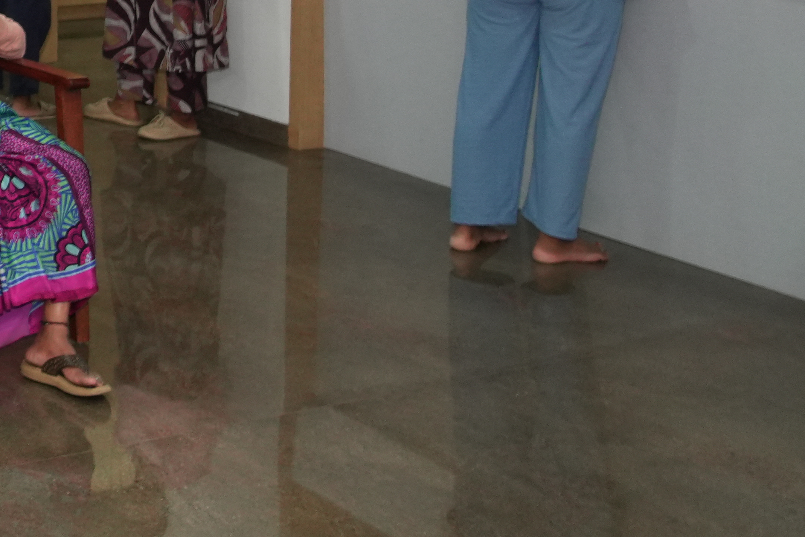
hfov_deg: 21.4
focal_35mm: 80
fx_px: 1789
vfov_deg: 15.8
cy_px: -243
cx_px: -390
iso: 640
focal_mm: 18
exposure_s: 1/125
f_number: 4.5
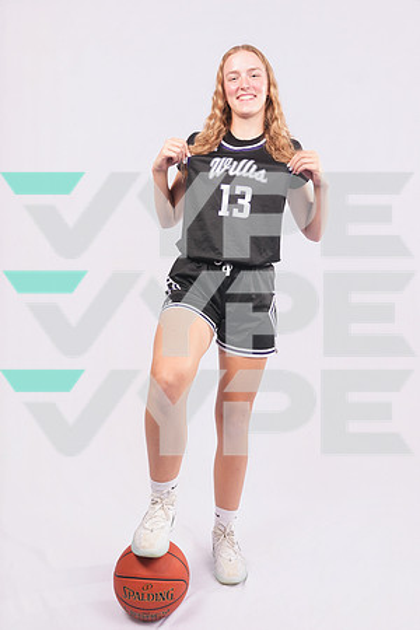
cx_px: 210
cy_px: 315
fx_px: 560
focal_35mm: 32
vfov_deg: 58.7
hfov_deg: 41.1
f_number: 7.1
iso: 160
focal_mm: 32
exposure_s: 1/200
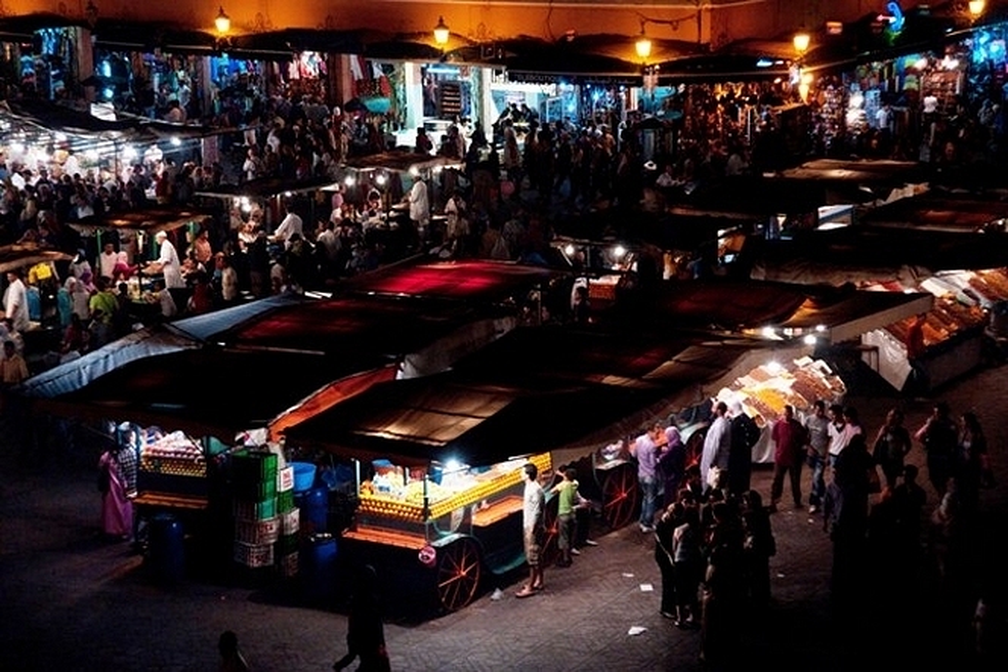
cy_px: 336
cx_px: 504
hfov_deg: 24.6
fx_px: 2310
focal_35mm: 82
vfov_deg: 16.6
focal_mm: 55
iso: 640
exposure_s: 1/80
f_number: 5.6
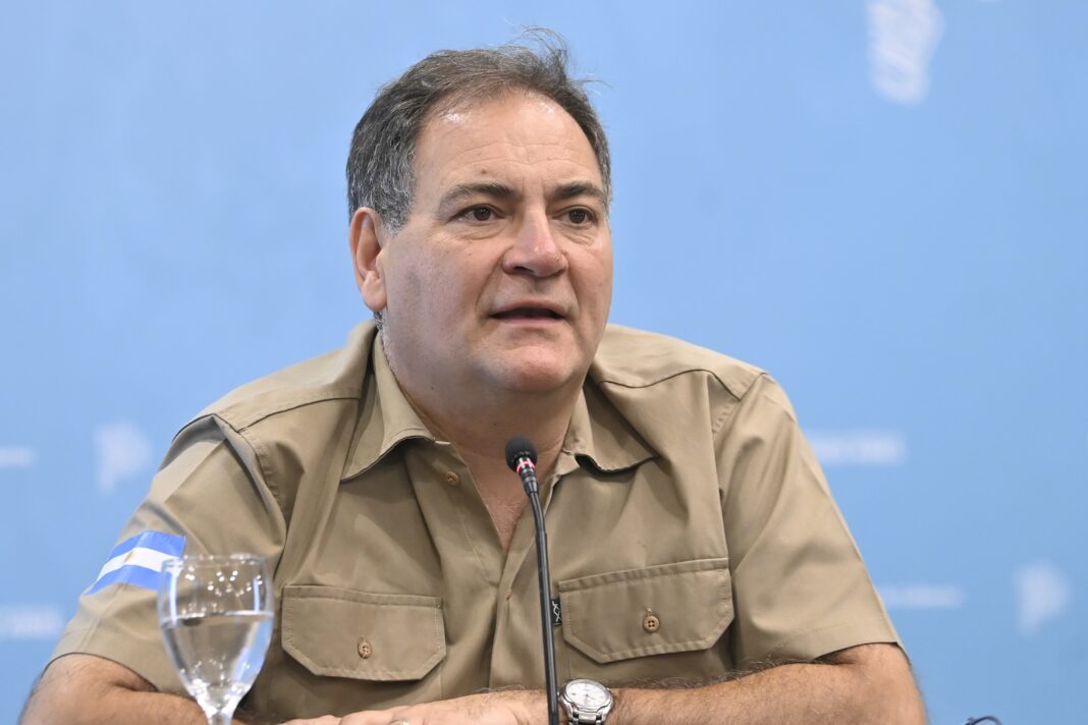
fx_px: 4533
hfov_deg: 13.7
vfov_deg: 9.1
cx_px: 544
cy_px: 362
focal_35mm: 150
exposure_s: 1/323
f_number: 3.5
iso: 4000
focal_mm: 150
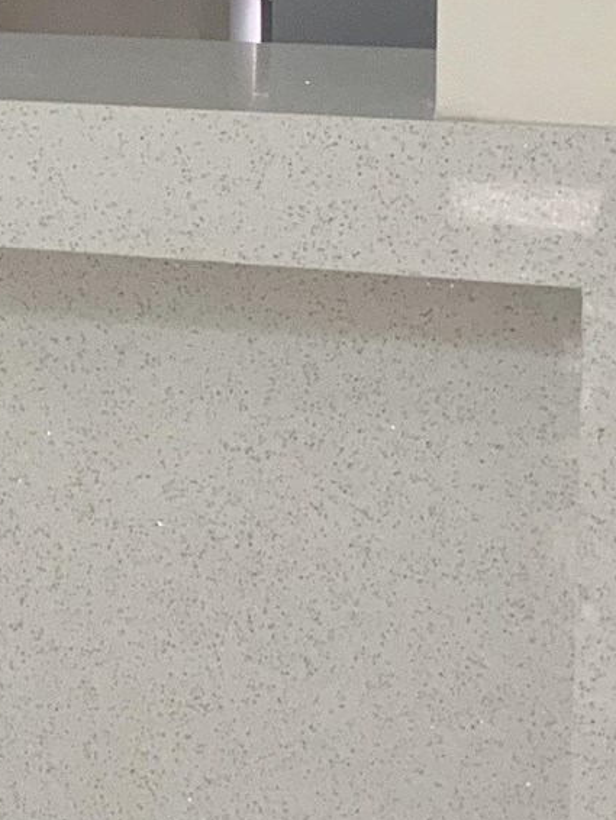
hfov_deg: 12.0
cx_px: -323
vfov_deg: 16.2
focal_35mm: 118
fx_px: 2798
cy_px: -65
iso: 64
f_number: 1.8
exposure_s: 1/60
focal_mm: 3
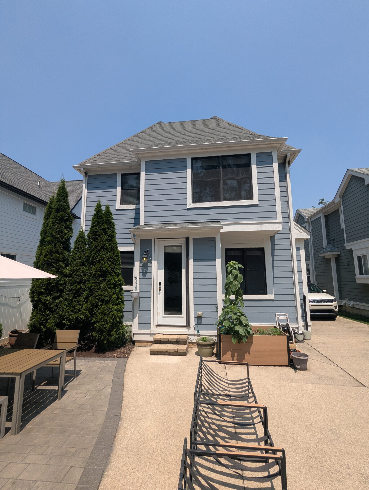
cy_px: 245
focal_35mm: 16
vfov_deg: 94.4
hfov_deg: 78.3
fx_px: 227
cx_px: 184
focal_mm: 2.35
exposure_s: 1/1689
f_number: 2.2
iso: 45
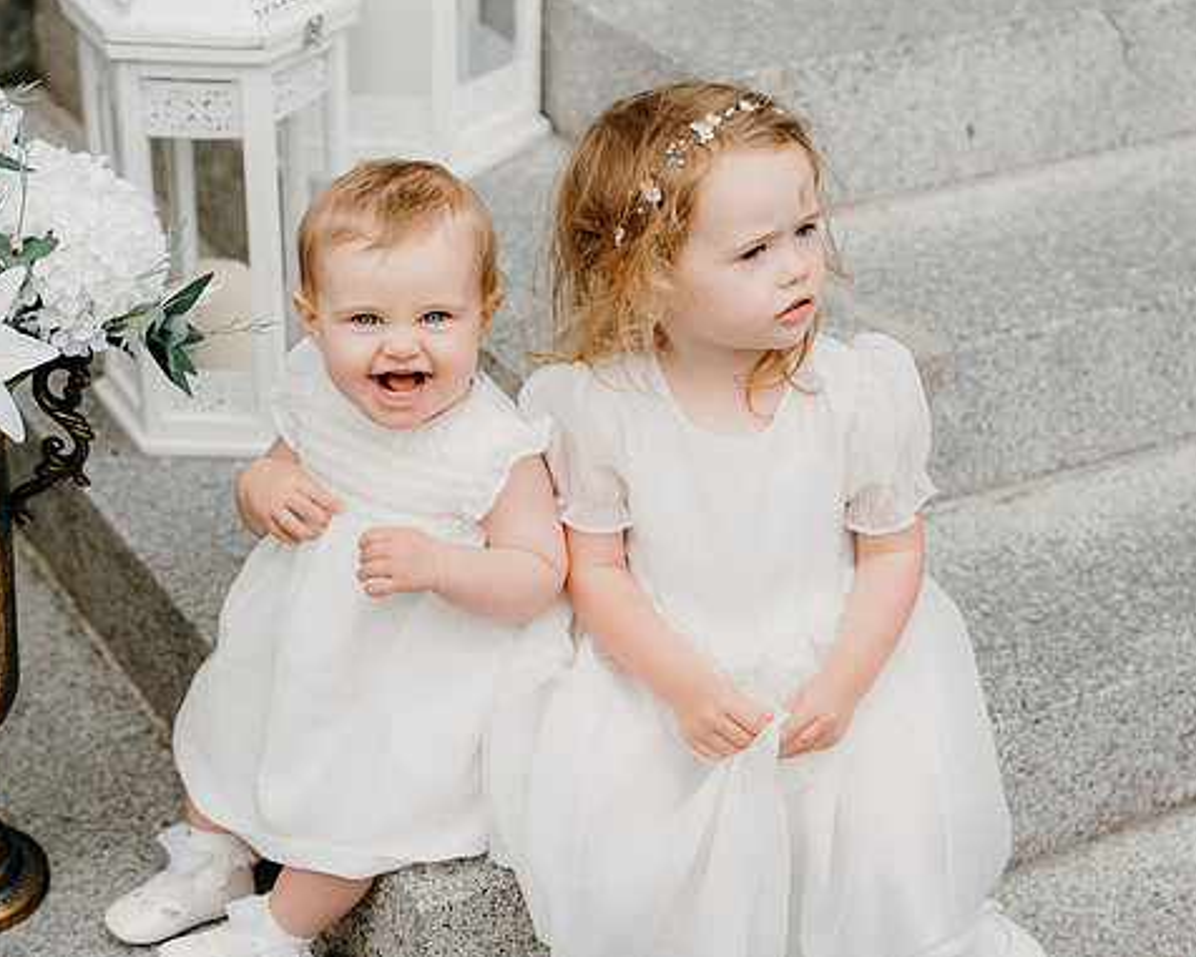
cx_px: 578
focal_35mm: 72
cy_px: 476
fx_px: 2549
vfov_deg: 21.3
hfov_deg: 26.4
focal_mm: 63
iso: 125
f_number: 3.5
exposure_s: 1/200
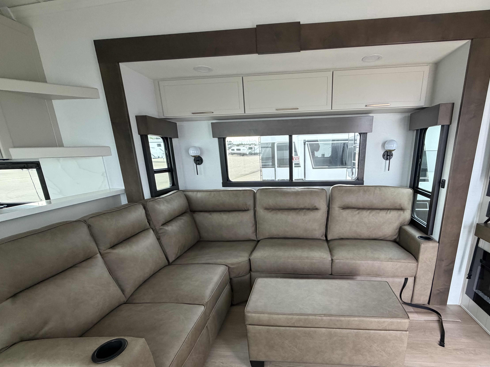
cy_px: 228
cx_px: 283
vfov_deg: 70.5
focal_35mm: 18
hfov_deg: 87.1
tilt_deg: -17.5
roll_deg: +0.9
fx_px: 255
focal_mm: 2.22
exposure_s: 1/87
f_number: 2.2
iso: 320
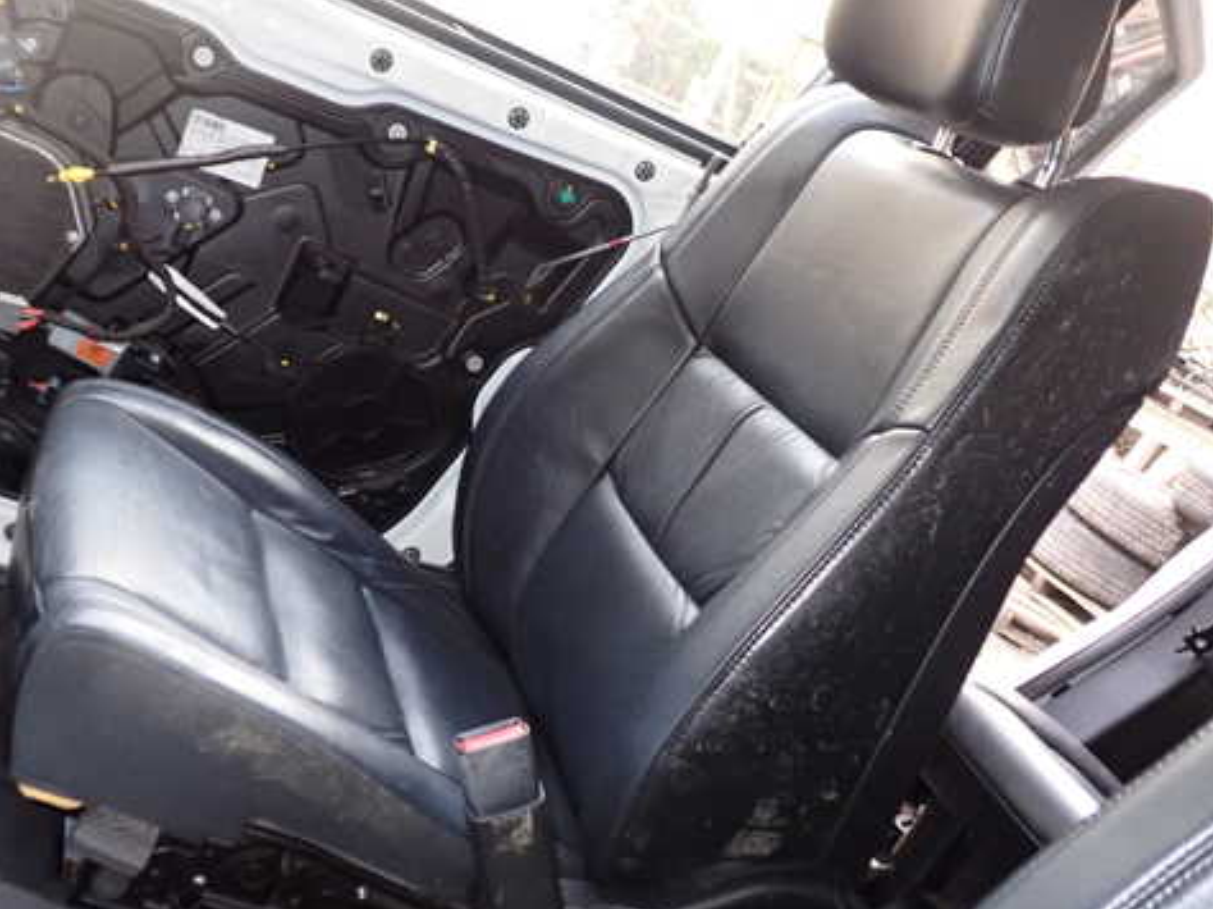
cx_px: 558
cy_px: 430
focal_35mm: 38
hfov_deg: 49.0
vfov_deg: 37.7
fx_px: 1331
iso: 320
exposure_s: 1/30
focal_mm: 5.4
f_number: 2.3
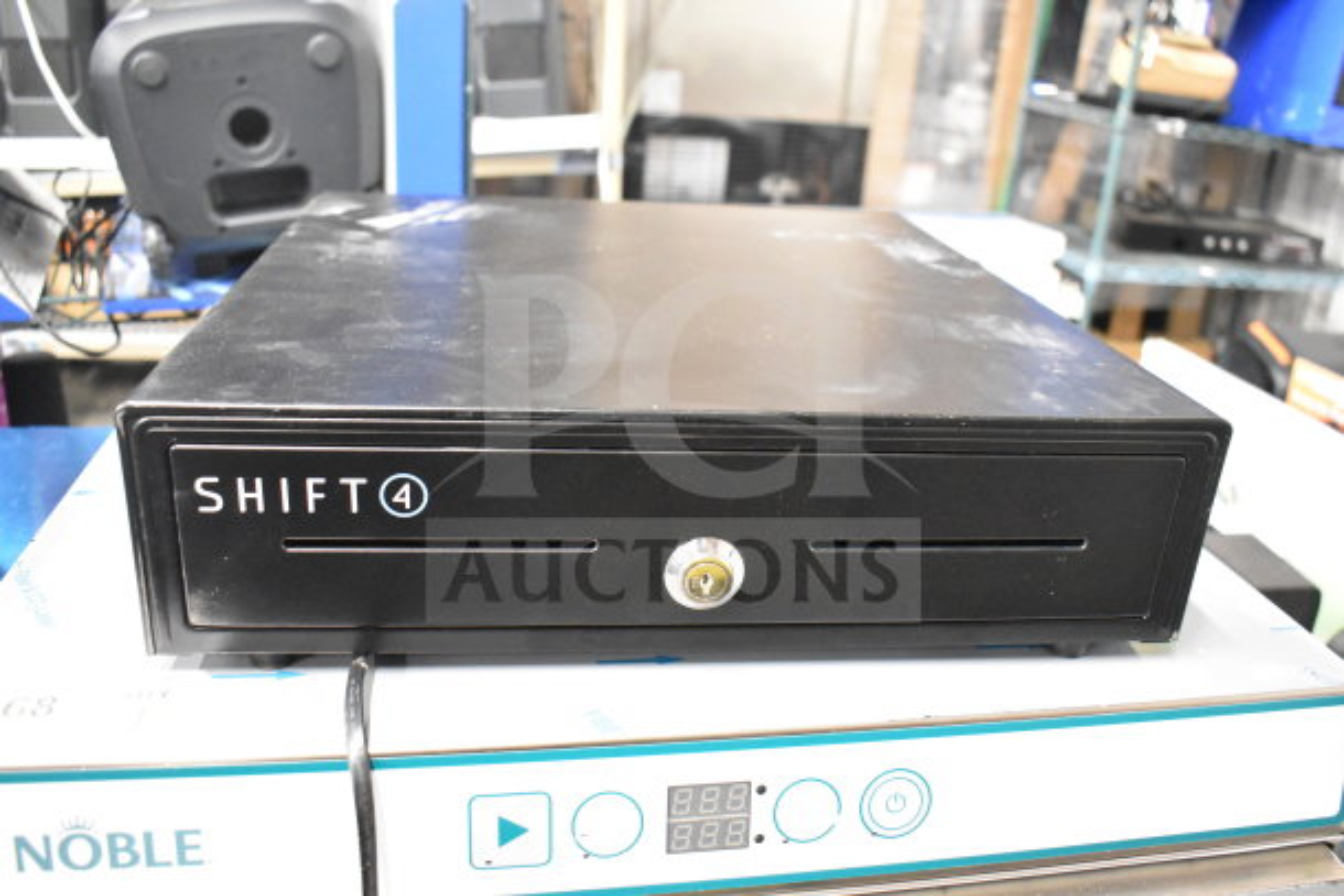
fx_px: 1120
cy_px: 448
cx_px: 672
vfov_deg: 43.6
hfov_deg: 61.9
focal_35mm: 30
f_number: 3.8
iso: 9000
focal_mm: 20
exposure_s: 1/30
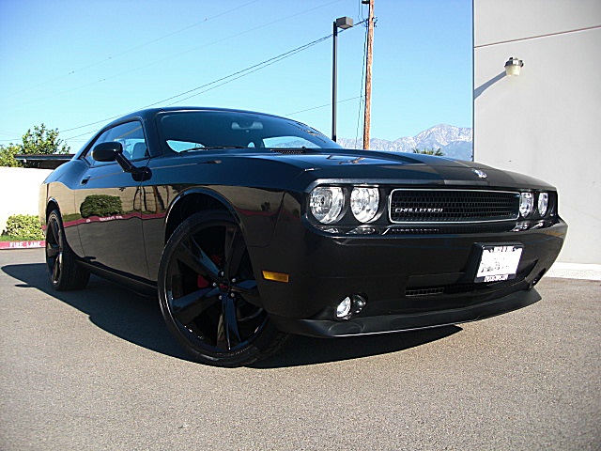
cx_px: 300
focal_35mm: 36
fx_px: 625
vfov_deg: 39.7
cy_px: 226
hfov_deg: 51.4
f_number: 2.8
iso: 50
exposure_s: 1/400
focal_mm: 6.3
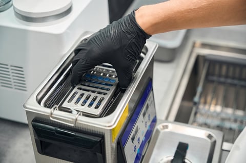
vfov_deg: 22.6
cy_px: 82
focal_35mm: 60
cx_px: 123
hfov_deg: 33.4
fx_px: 410
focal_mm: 60
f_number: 3.2
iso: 640
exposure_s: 1/250
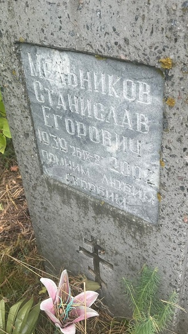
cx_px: 77
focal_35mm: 39
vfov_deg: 51.6
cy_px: 163
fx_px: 345
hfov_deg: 30.4
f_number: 1.5
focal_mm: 5.7
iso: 40
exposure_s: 1/121
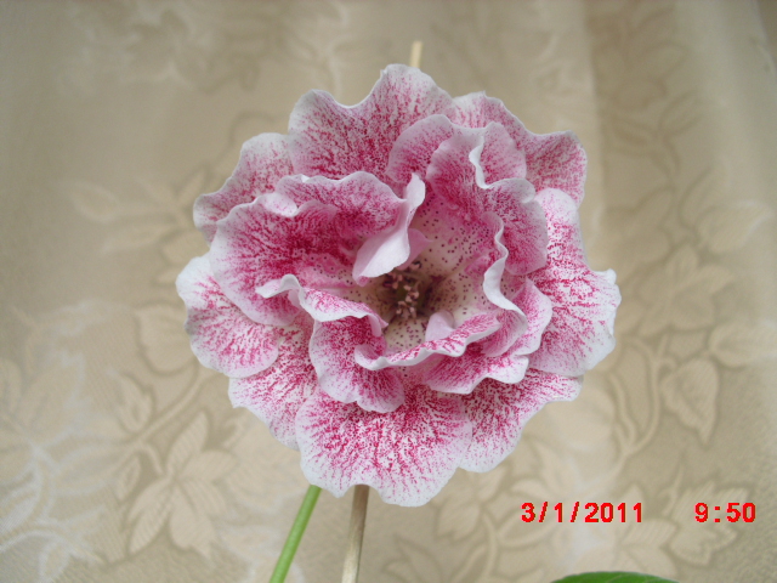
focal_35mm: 36
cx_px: 388
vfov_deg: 39.7
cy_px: 292
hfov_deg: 51.4
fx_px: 808
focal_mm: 6.3
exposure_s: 1/80
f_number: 3.1
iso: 100
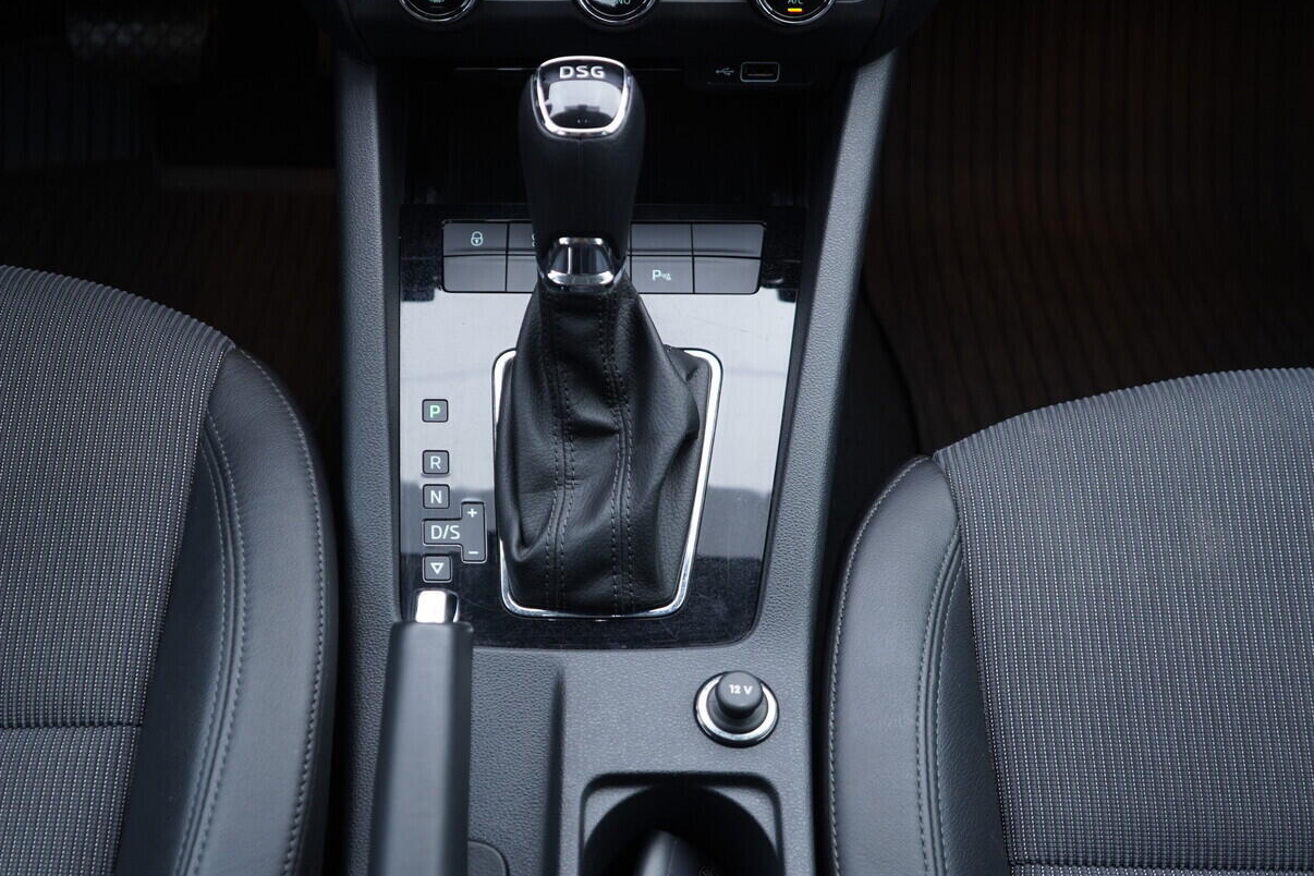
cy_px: 448
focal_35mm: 43
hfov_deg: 45.3
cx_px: 567
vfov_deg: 31.2
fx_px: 1569
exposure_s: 1/40
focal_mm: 24
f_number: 2.8
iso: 250
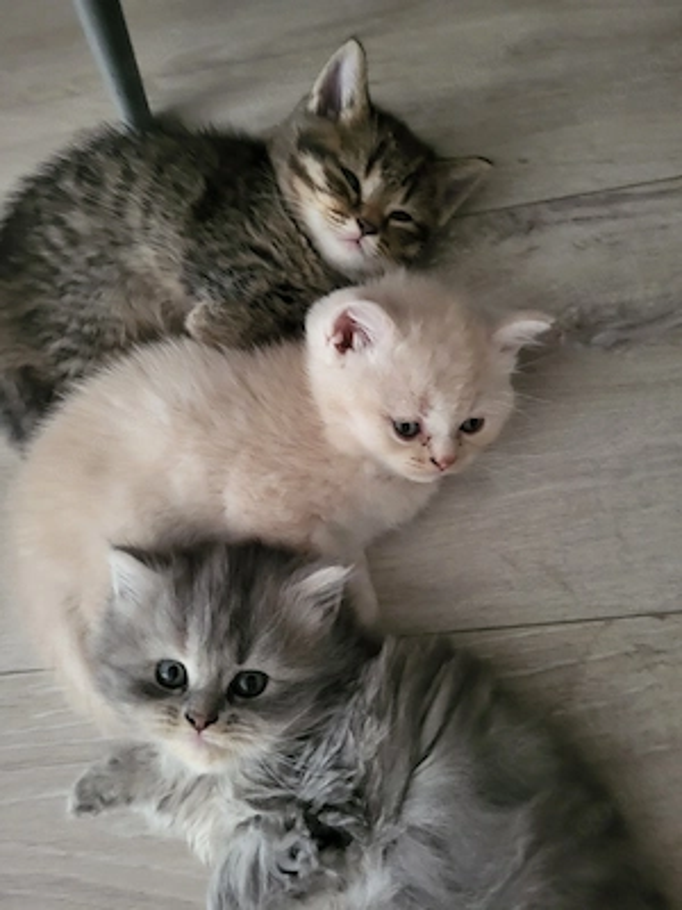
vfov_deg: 67.3
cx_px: 341
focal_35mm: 26
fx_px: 683
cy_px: 455
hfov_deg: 53.1
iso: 800
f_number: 1.8
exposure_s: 1/25.1
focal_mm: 5.4
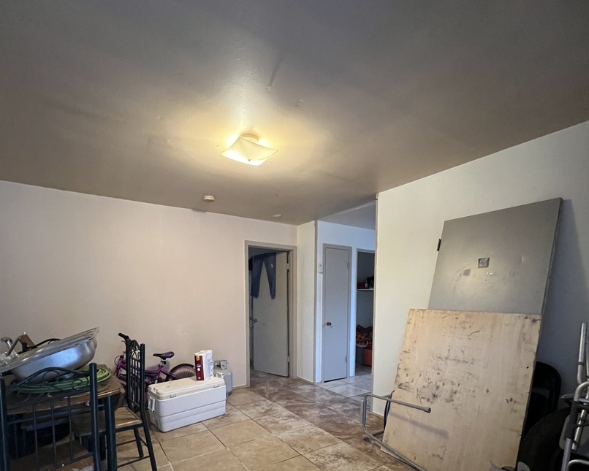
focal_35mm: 17
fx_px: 296
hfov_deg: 89.6
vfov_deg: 74.0
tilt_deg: -5.1
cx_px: 294
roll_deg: -0.7
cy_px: 323
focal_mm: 1.57
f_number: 1.8
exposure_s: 1/40
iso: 800
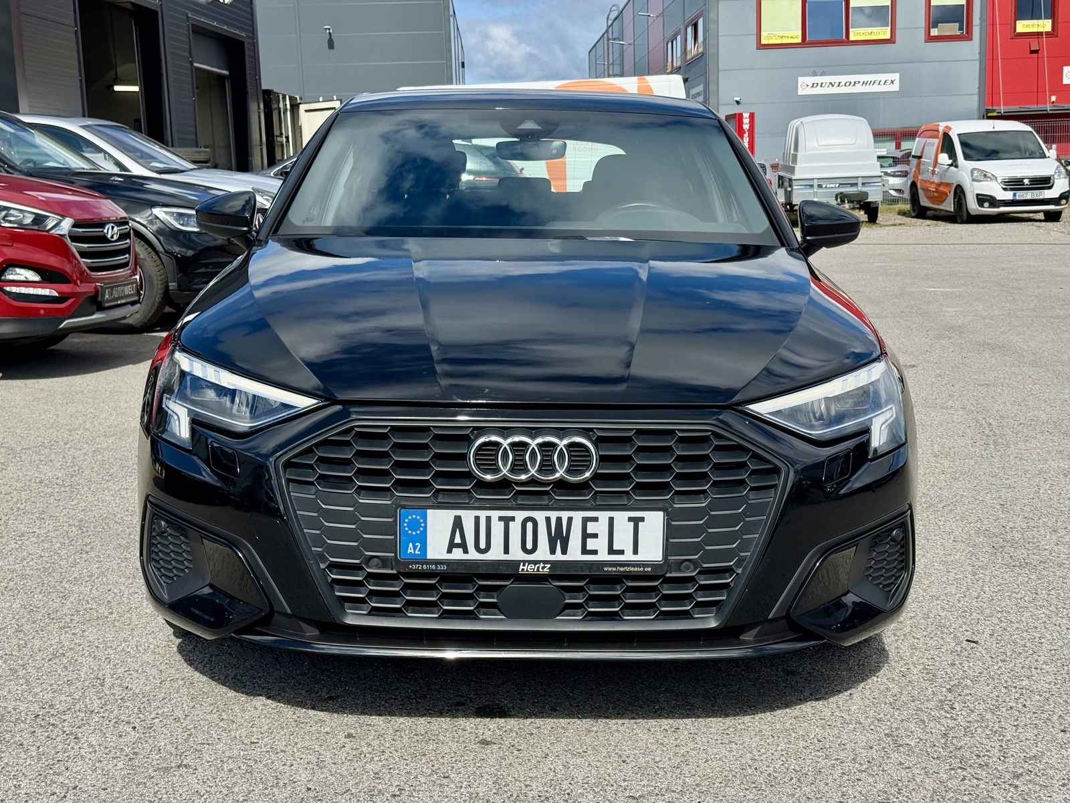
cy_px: 402
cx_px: 535
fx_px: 1484
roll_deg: +2.0
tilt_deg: -8.8
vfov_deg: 30.3
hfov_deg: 39.7
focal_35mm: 48
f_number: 1.78
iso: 64
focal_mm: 6.76
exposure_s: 1/5587
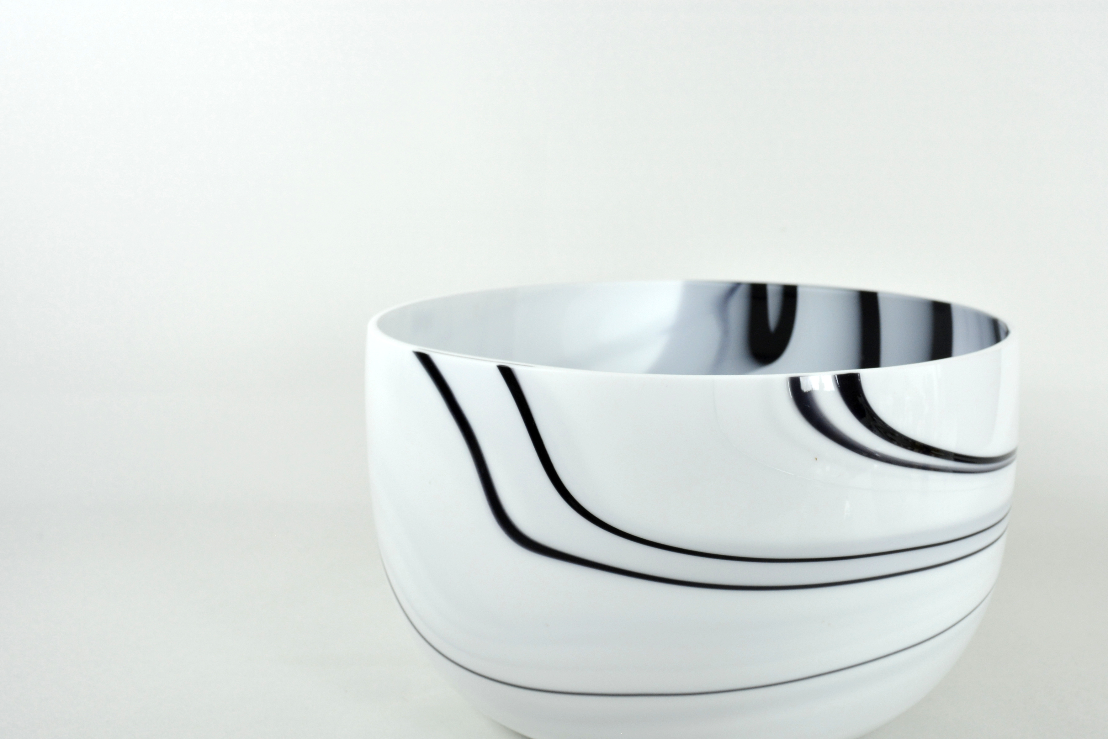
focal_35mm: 42
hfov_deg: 46.2
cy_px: 455
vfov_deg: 31.8
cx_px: 648
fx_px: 1293
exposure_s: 1/15
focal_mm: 22
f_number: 8
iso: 400
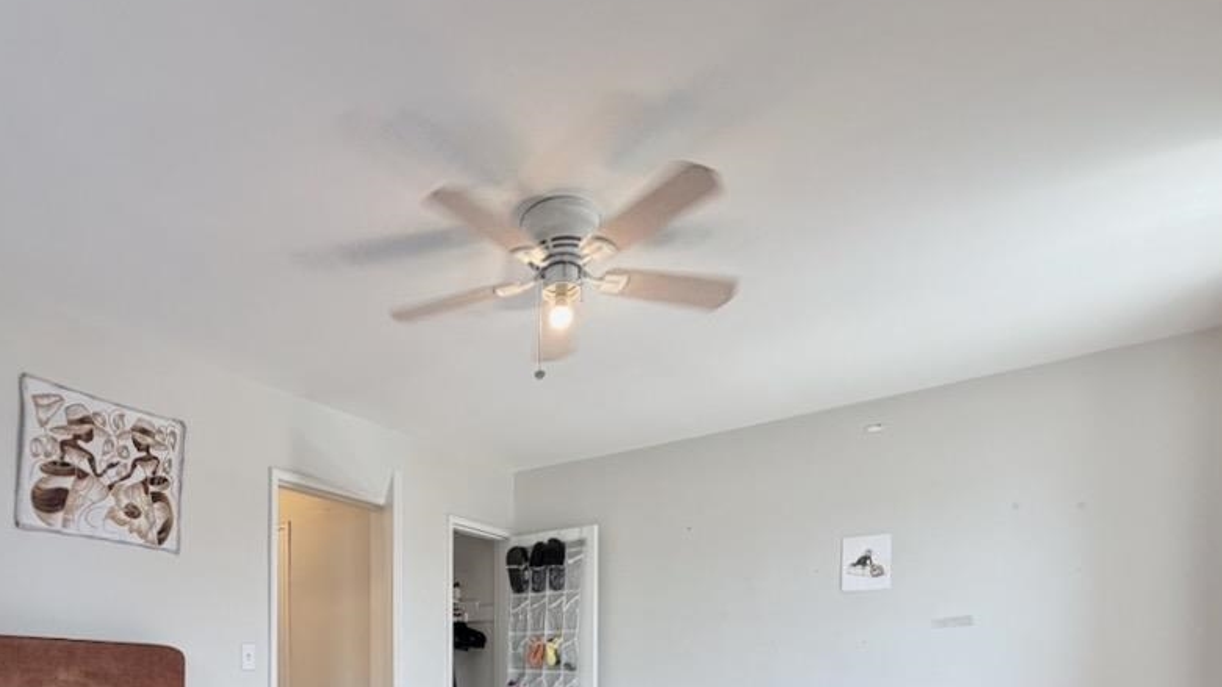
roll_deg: +0.0
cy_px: 703
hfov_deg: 72.1
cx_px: 418
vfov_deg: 39.8
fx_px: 810
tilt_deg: -2.1
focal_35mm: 25
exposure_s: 1/120
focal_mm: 2.22
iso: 100
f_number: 2.2
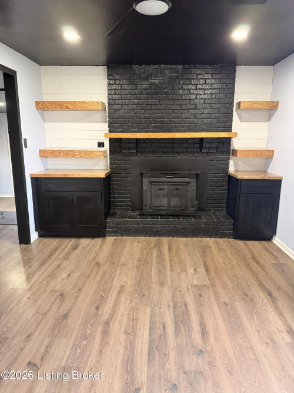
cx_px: 147
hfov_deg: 56.8
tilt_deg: -12.8
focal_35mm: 24
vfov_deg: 71.6
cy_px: 196
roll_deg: -0.6
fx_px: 272
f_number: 1.78
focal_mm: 6.76
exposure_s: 1/60
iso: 640
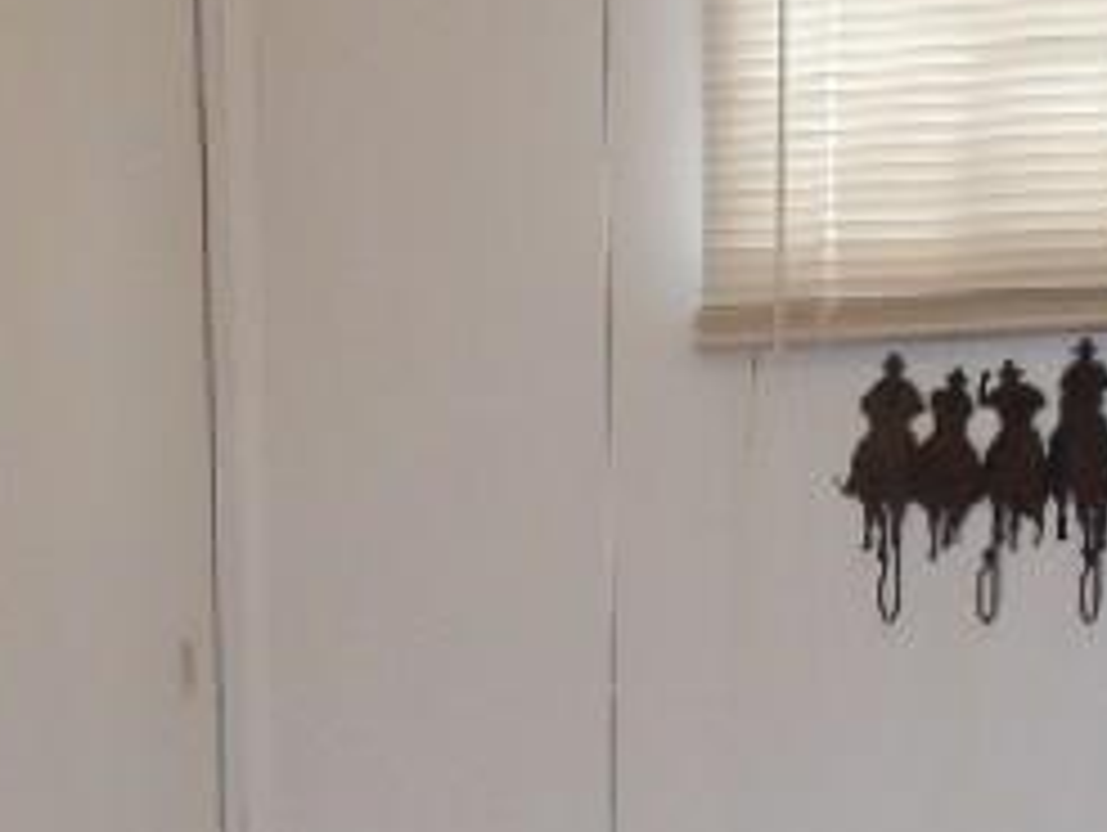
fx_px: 3329
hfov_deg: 18.8
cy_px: 935
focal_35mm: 104
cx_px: 378
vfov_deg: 13.9
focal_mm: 4.5
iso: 250
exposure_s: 1/25
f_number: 3.2
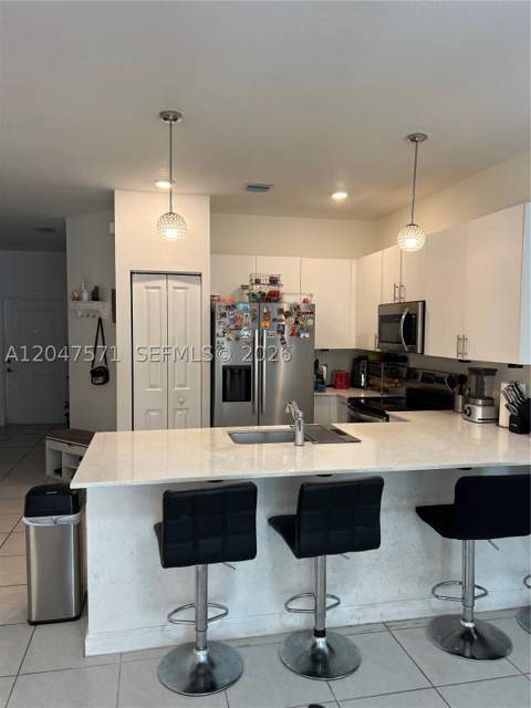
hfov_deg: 53.1
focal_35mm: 26
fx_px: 532
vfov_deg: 67.3
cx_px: 266
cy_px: 354
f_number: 1.5
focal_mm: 5.7
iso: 100
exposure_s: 1/120
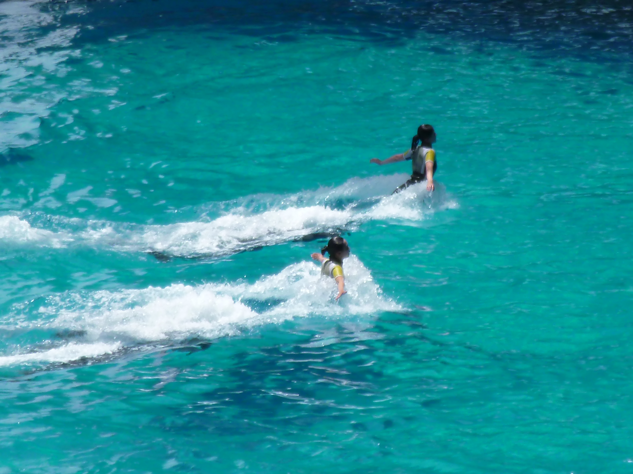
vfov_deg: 6.2
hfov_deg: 8.2
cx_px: 316
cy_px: 237
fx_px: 4389
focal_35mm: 240
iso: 160
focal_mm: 21.5
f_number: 6.4
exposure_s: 1/500
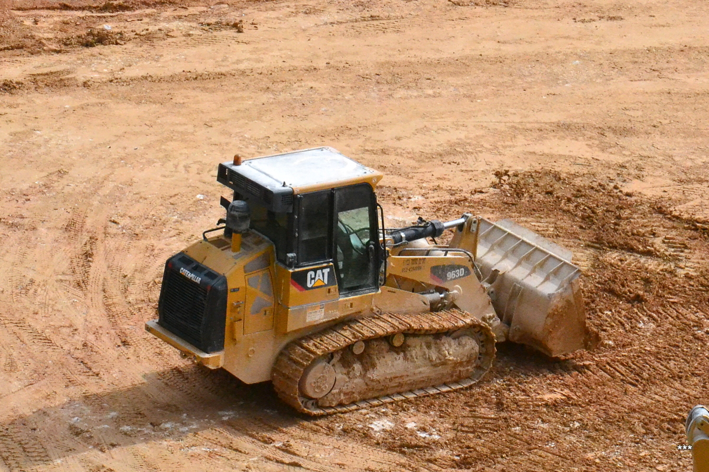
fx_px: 2362
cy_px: 236
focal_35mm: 120
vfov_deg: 11.4
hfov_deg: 17.1
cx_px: 354
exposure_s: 1/2500
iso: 3200
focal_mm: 80
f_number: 14
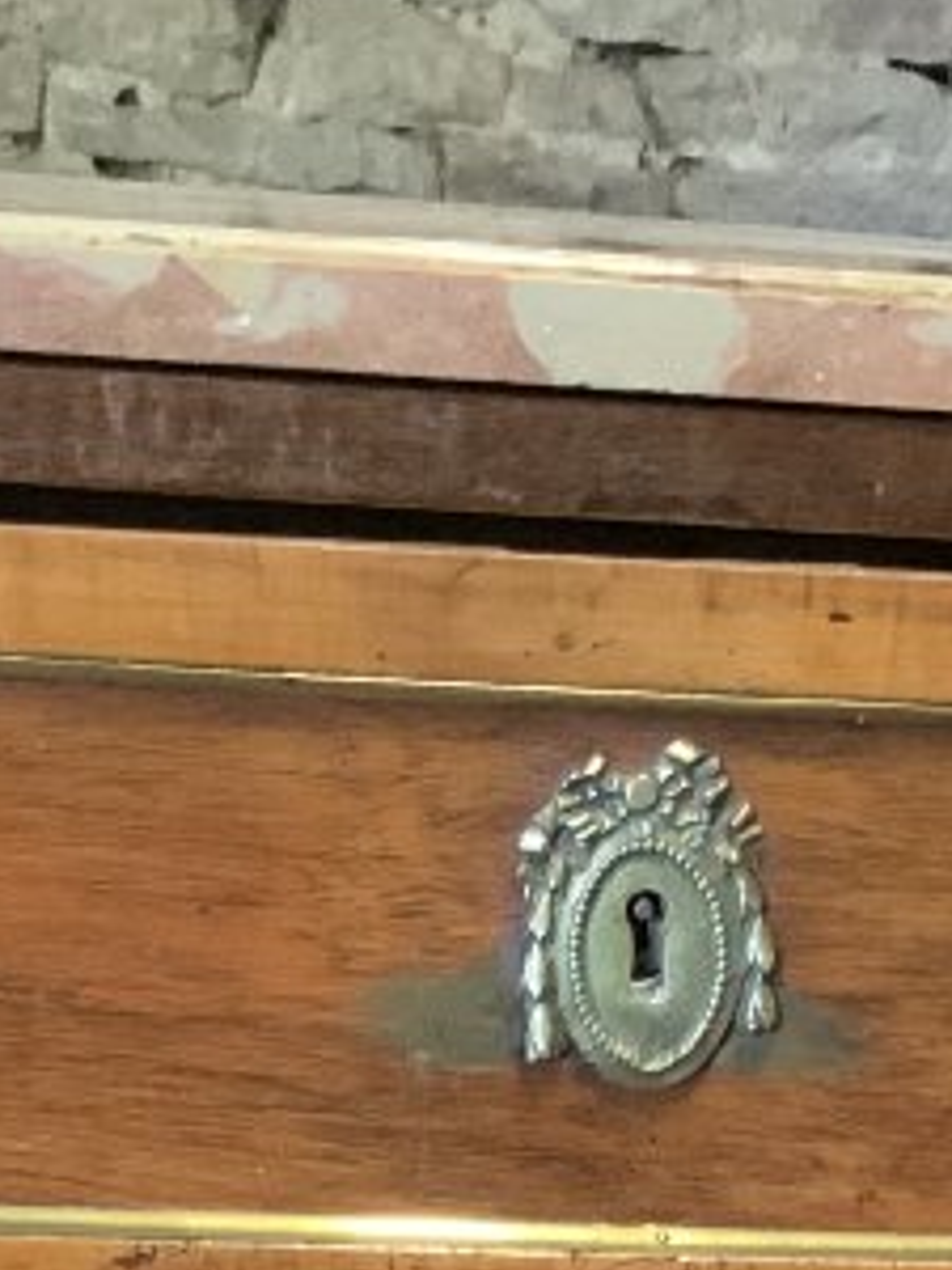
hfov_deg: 12.8
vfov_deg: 14.8
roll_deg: -3.8
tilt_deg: -28.0
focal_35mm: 116
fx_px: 4254
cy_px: 2290
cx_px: 432
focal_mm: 3
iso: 400
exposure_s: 1/30
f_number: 1.8
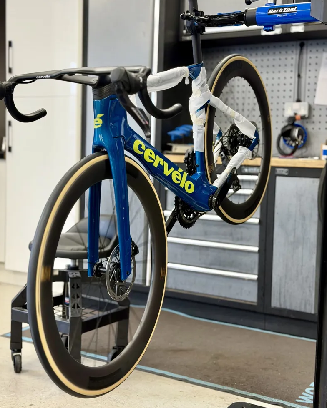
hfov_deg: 29.7
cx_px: 163
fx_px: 617
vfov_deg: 36.6
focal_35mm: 51
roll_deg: -1.8
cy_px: 188
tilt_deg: -4.2
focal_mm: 6.76
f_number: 1.78
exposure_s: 1/50
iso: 64
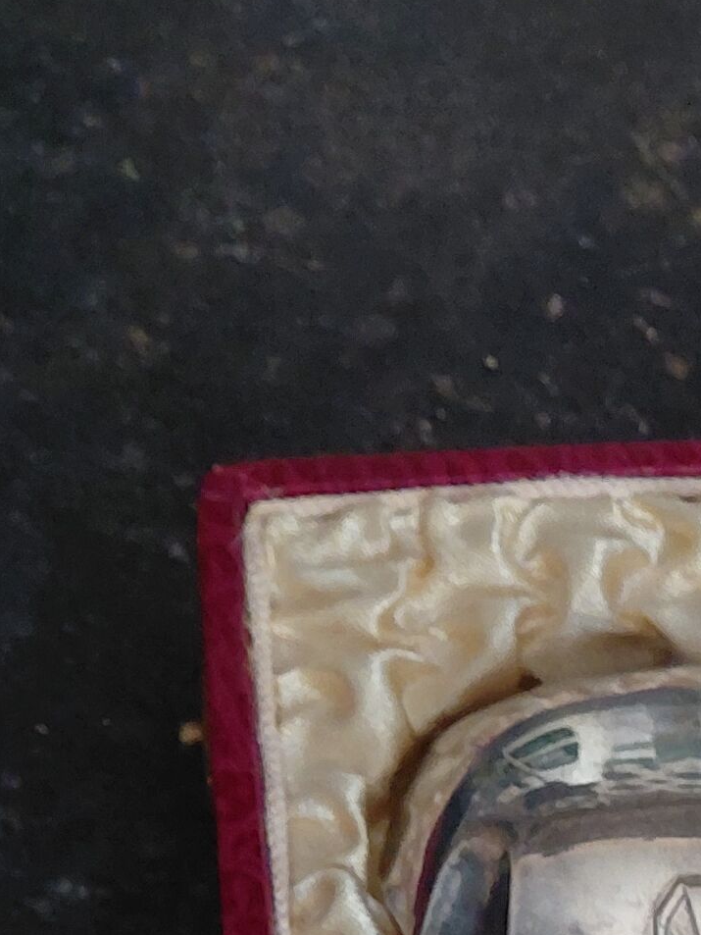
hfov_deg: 12.6
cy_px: 1519
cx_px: 1262
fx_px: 2888
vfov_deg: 16.3
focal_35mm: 107
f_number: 1.8
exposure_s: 1/33.4
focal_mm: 4.69
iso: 320
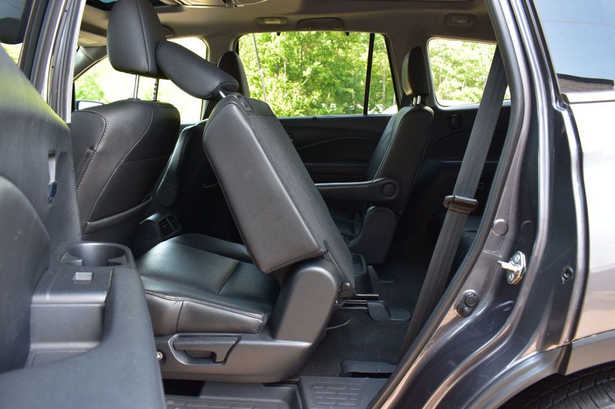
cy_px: 204
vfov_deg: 47.9
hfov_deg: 67.4
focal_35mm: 27
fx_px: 461
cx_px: 308
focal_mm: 18
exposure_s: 1/25
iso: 400
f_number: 7.1
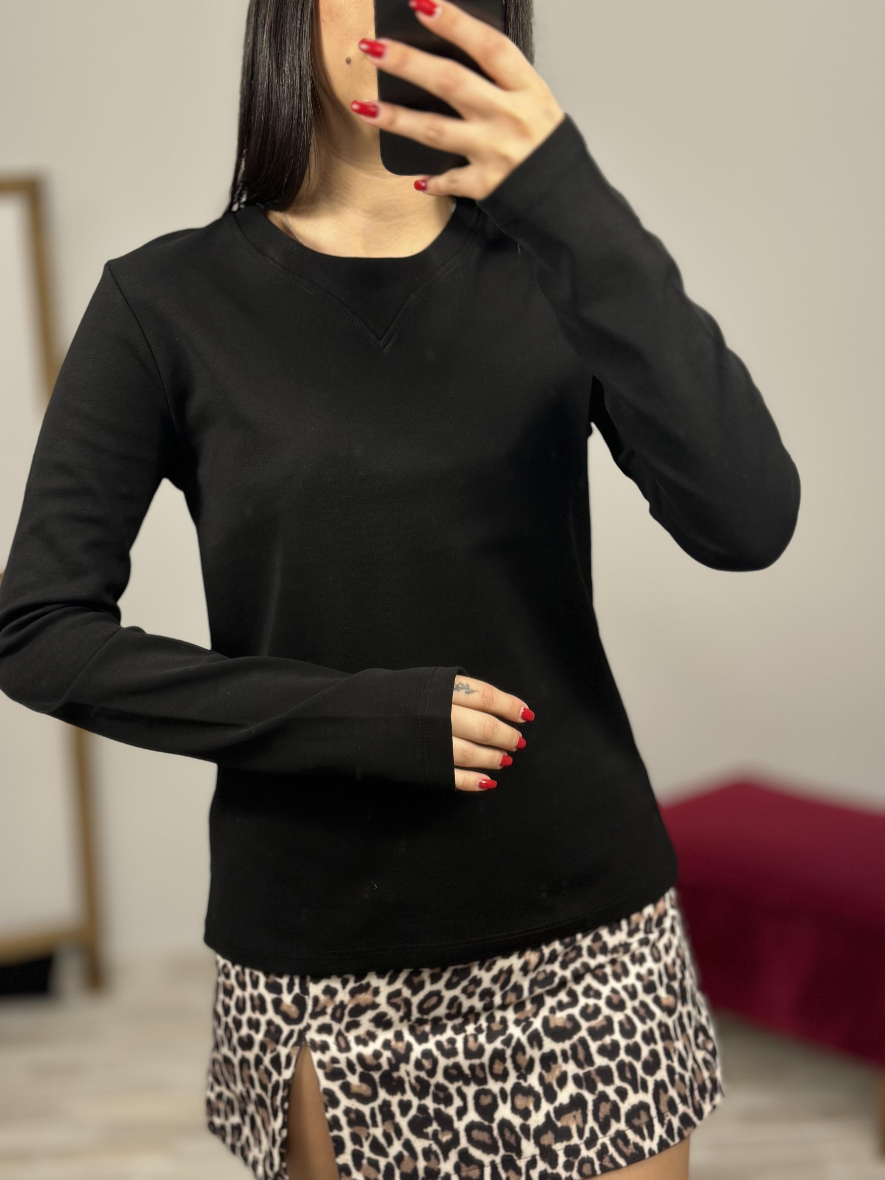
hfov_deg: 30.3
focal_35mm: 48
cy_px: 590
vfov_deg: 39.7
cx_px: 442
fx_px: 1636
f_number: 1.78
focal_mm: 6.86
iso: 64
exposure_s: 1/50
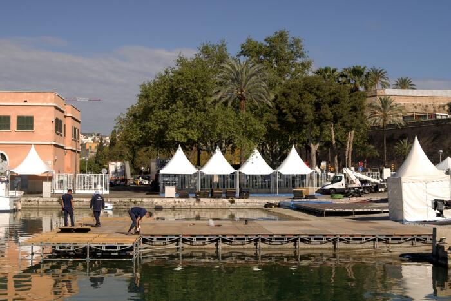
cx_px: 226
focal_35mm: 59
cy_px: 150
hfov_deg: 33.9
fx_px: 739
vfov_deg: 23.0
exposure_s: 1/320
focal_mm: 39.4
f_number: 3.5
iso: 64
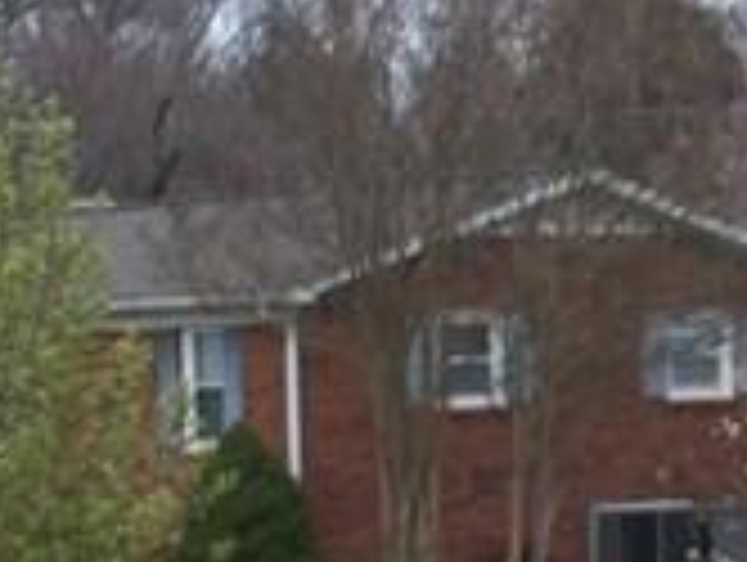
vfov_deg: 6.7
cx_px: 1125
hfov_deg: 8.7
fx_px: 4798
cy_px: 566
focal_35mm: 222
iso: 64
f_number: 2.8
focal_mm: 7.54
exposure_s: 1/500
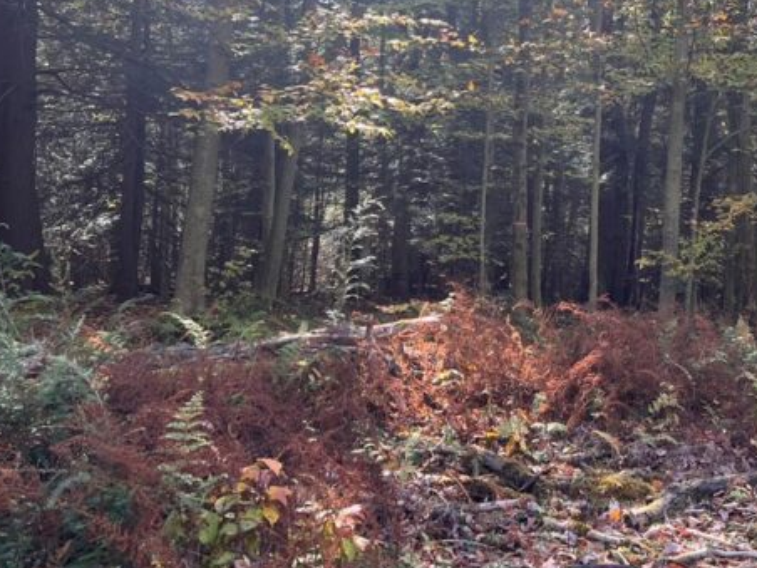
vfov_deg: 30.8
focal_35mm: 46
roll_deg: -1.1
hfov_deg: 39.8
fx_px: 1006
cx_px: 593
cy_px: 116
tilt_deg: +6.1
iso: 40
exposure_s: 1/183
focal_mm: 5.7
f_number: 1.5
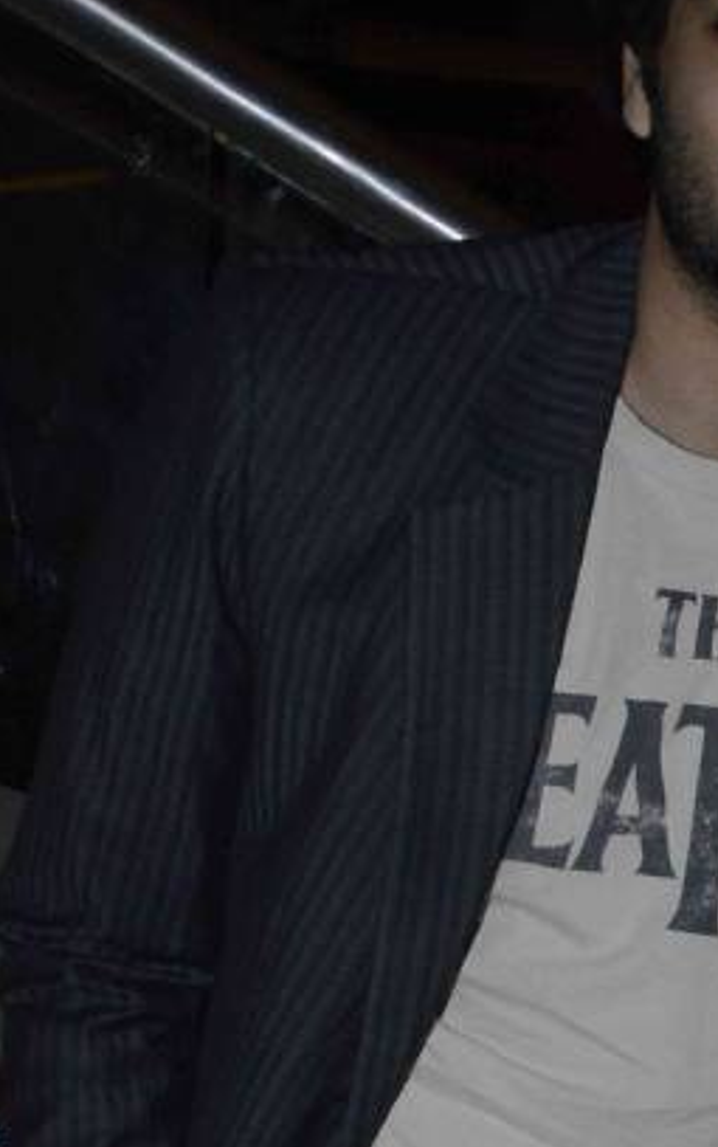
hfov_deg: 9.1
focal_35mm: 144
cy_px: 1463
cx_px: 676
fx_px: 4500
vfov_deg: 14.0
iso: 800
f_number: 9
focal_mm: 24
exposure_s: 1/200
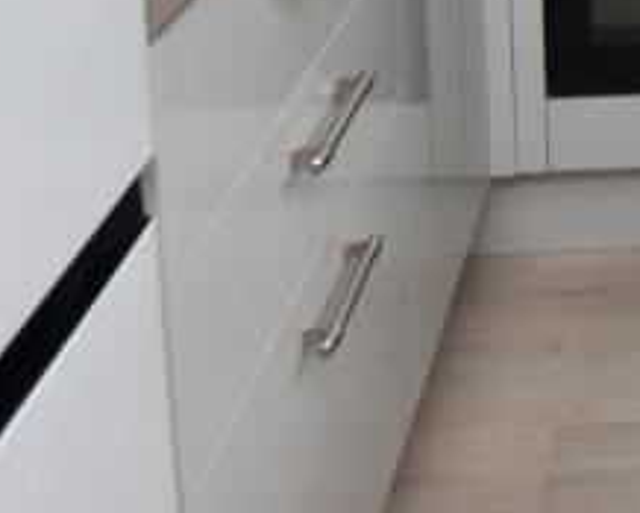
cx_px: 843
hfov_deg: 24.8
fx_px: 1252
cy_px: -429
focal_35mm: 66
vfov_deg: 18.1
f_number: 3.5
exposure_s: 1/250
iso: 640
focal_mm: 10
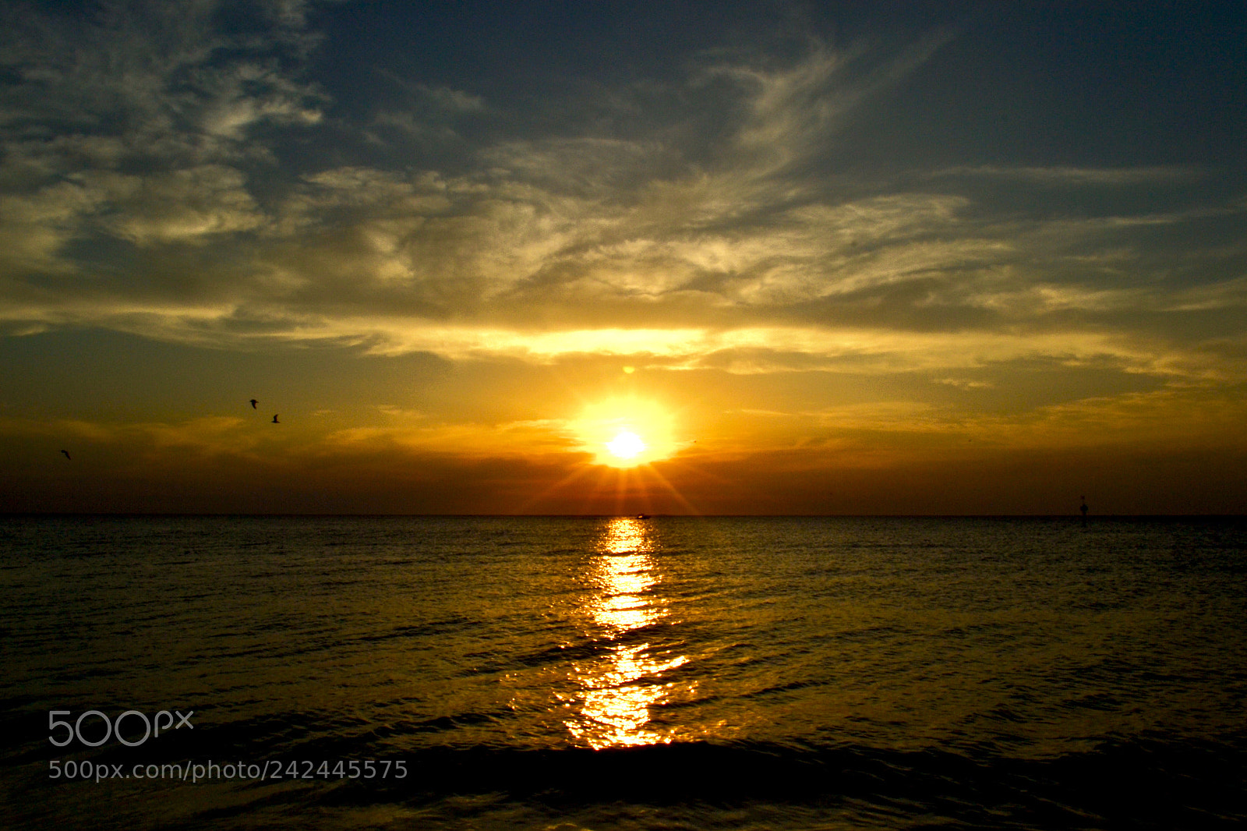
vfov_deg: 40.0
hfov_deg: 57.2
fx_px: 1143
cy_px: 416
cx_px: 624
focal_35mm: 33
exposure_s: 1/250
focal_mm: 22
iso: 100
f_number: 25
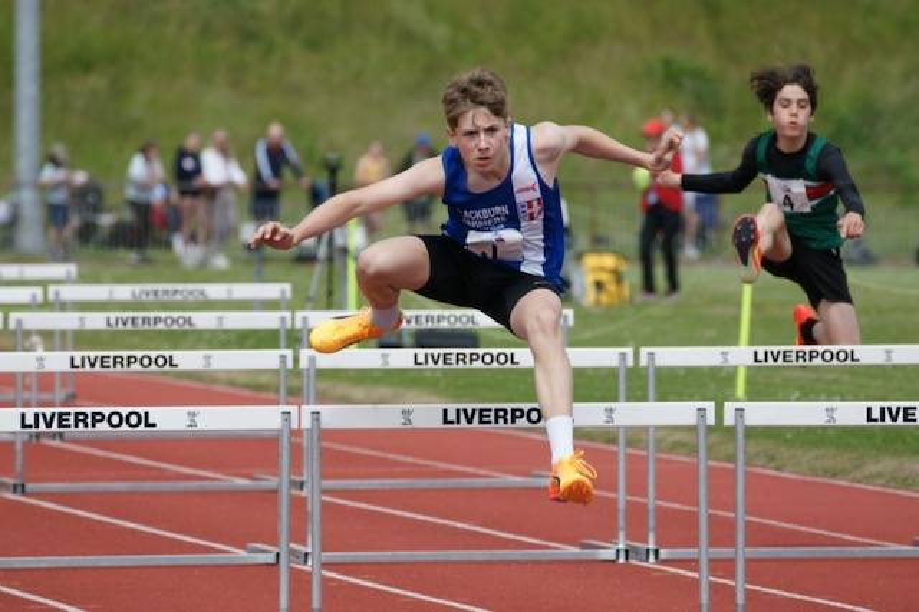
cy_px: 306
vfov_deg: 3.1
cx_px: 460
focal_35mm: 450
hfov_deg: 4.6
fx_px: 11481
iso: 200
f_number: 6.3
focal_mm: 300
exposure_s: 1/800
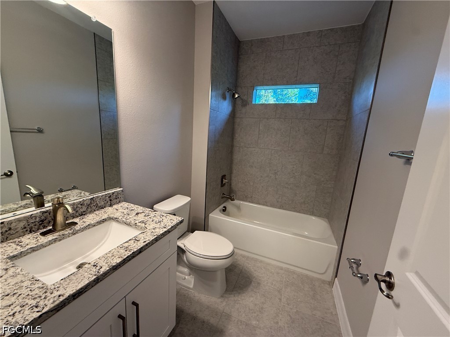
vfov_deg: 85.7
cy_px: 168
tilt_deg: -10.3
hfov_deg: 102.1
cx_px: 225
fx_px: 182
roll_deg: -2.8
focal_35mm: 14
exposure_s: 1/120
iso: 320
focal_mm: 2.22
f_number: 2.2
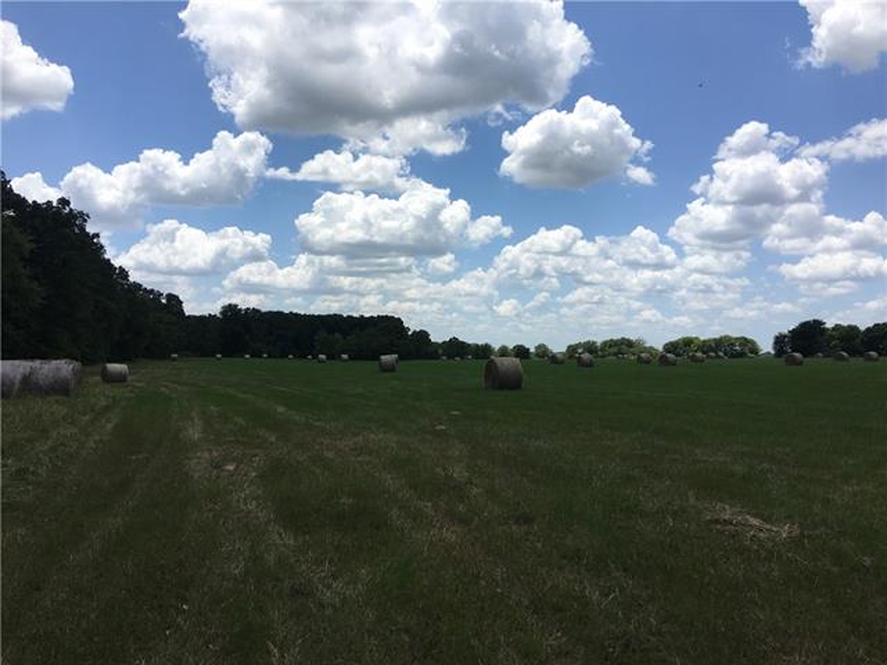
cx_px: 444
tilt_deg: +3.5
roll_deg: -0.9
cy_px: 332
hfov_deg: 61.7
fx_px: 743
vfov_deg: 48.2
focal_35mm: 29
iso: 25
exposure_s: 1/2404
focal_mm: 4.15
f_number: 2.2
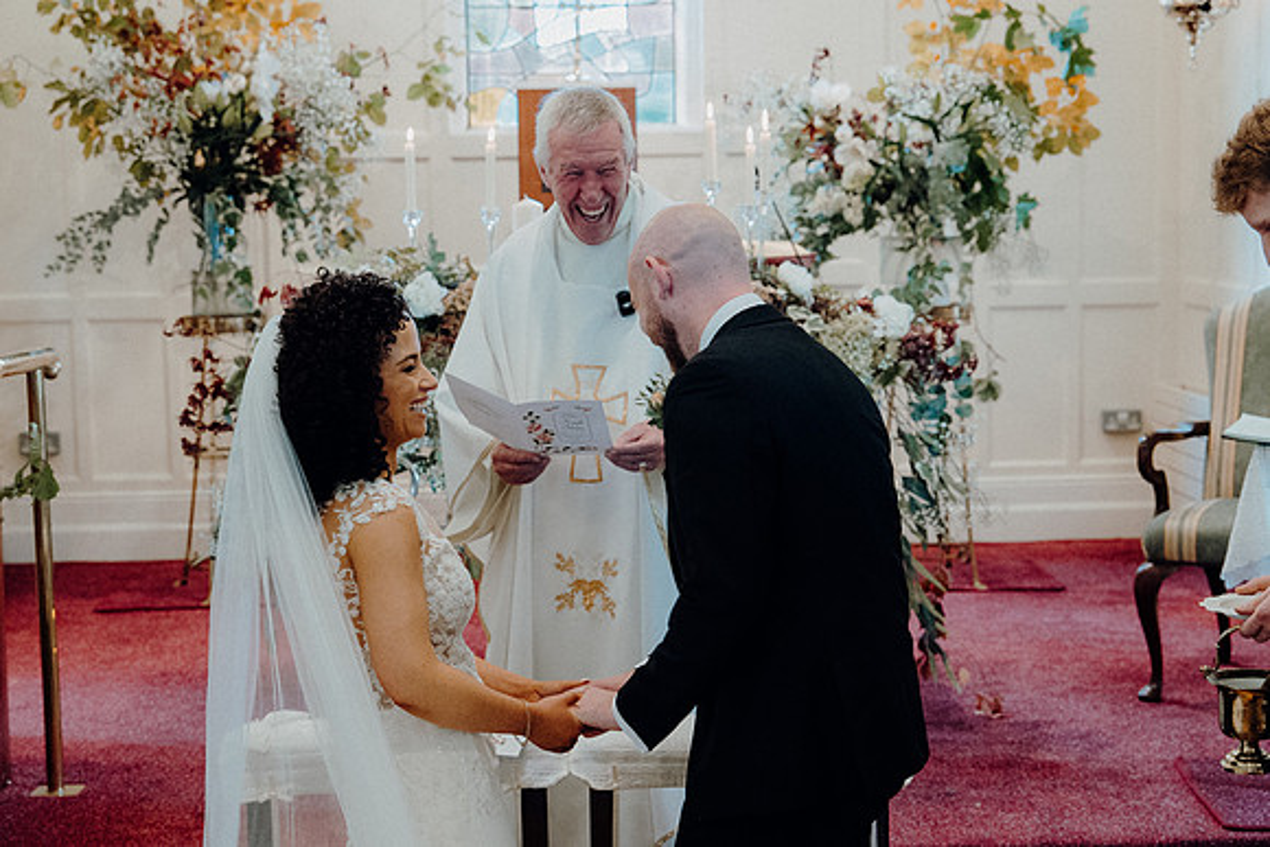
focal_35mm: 64
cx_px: 635
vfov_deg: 21.3
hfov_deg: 31.4
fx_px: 2258
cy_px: 424
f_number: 3.5
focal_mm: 43
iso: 2500
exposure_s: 1/160
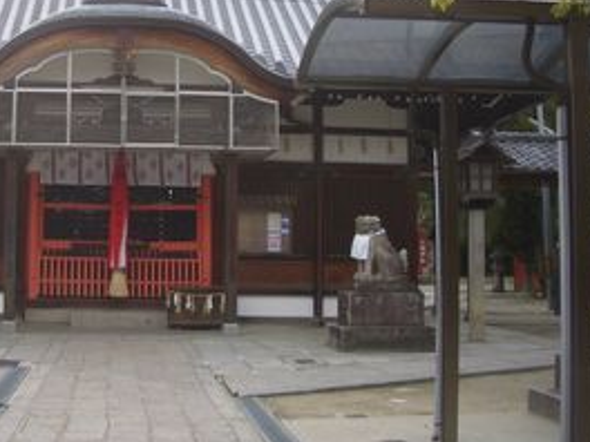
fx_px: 903
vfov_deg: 27.5
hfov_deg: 35.5
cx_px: 156
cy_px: 179
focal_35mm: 53
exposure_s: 1/200
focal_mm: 5.8
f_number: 2.6
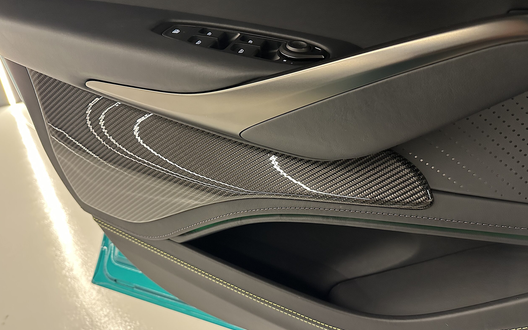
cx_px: 269
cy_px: 173
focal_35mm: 26
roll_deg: +1.7
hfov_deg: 70.4
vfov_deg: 47.6
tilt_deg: -30.9
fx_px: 374
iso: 800
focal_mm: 6.86
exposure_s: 1/33
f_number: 1.78
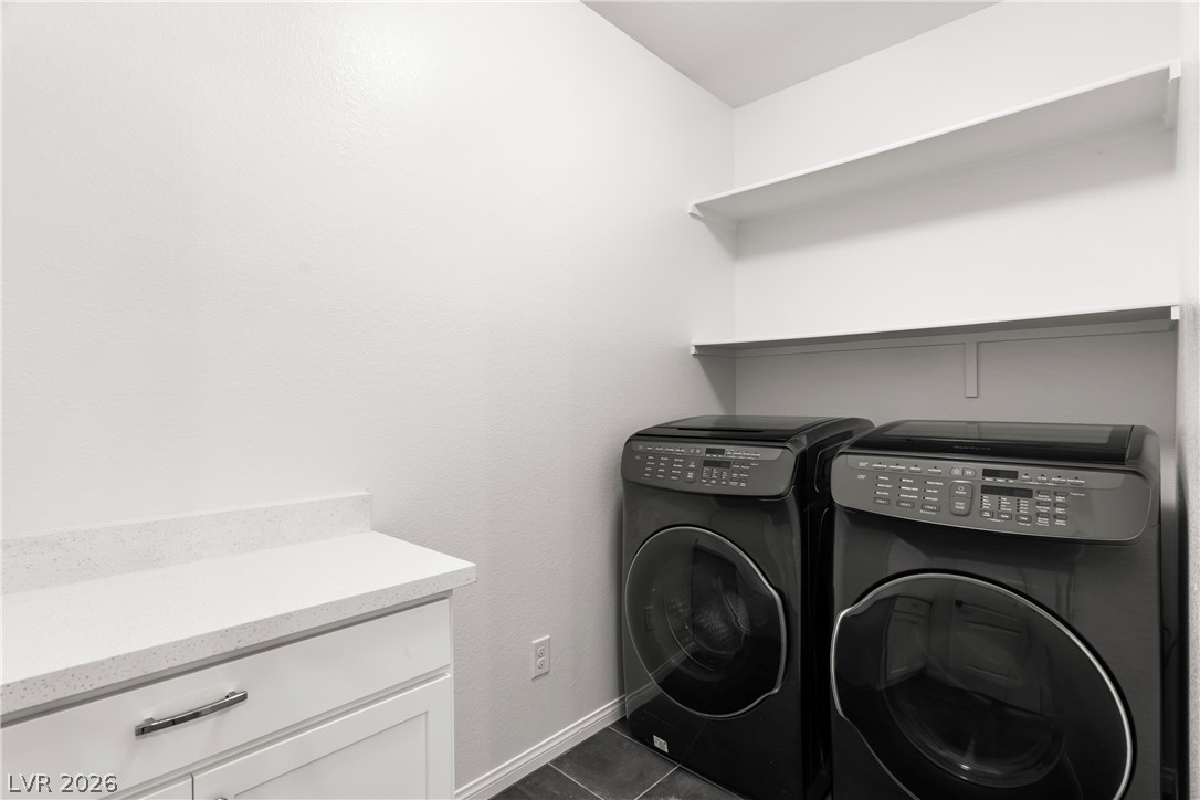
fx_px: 567
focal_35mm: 17
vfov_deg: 70.4
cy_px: 400
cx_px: 600
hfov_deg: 93.3
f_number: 8
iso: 400
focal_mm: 17
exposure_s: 1/3
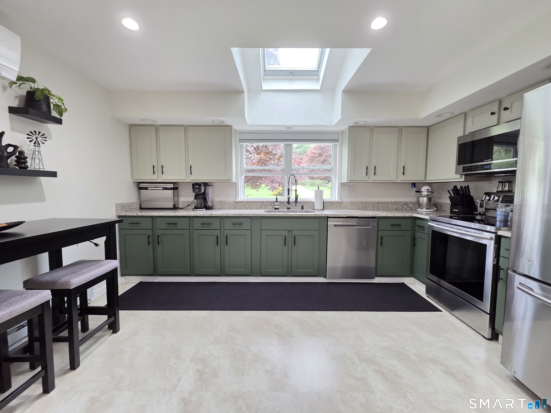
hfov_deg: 106.2
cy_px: 206
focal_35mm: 13
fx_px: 207
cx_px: 276
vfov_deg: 89.9
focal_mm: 2.2
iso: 320
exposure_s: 1/60
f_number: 2.2
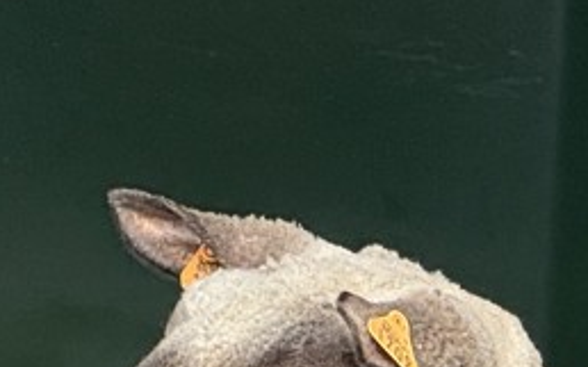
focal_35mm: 672
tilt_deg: -8.9
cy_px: 868
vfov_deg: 1.9
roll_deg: -2.0
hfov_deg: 3.1
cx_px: 525
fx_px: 10764
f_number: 2.8
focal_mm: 15.66
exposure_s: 1/322
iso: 64
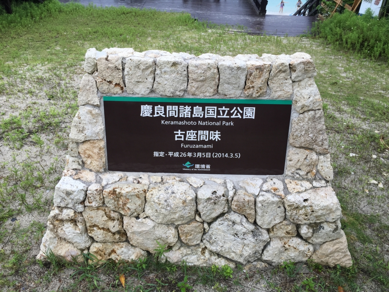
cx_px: 194
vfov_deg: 48.2
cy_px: 146
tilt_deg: -33.3
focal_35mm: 29
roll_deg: -3.4
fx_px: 326
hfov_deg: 61.7
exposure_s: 1/120
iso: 32
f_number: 2.2
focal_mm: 4.15
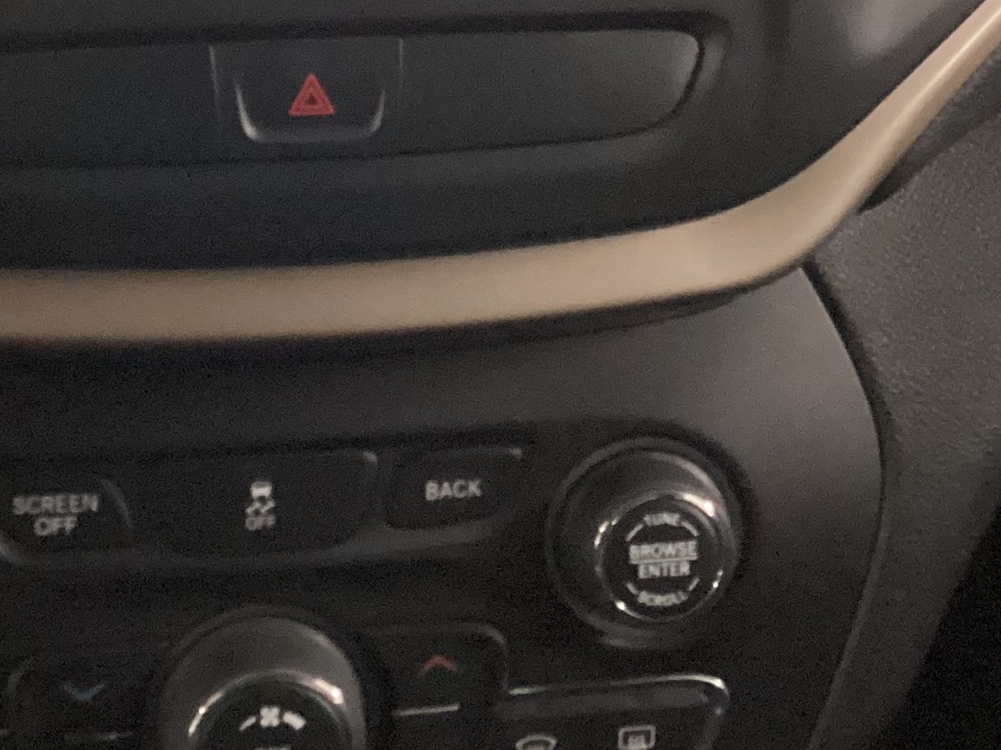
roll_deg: -3.1
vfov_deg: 16.8
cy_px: -17
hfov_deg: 22.7
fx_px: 2486
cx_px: 321
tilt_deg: -28.9
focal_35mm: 86
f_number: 2.4
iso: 500
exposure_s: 1/25
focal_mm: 3.3
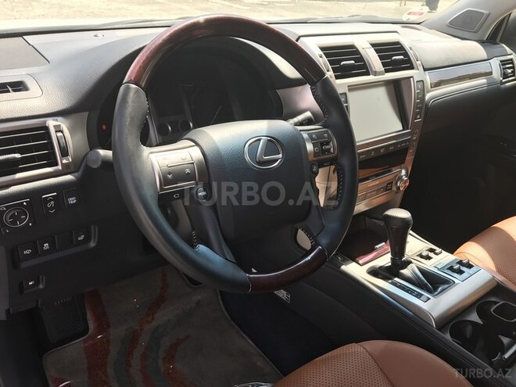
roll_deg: -5.7
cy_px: 194
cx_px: 258
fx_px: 417
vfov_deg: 49.7
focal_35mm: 28
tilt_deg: -26.3
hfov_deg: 63.4
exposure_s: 1/270
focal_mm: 3.99
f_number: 1.8
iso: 20
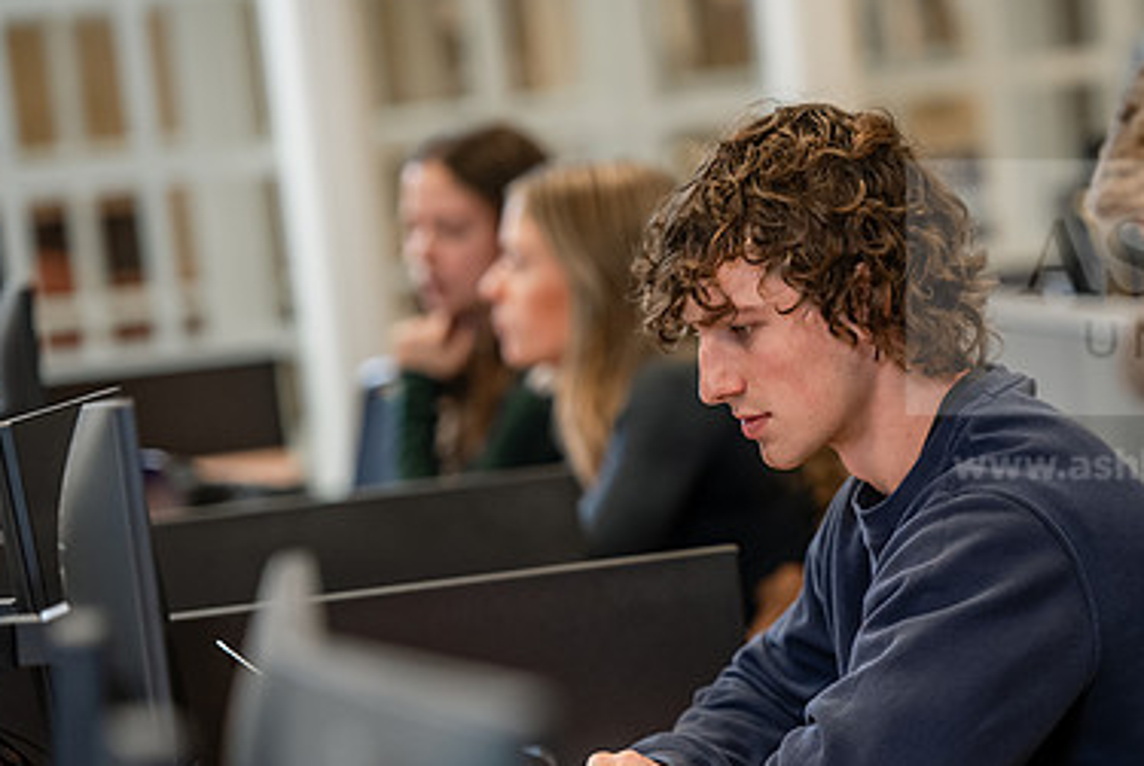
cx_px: 815
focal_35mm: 224
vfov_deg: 6.1
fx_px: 7126
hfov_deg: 9.2
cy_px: 529
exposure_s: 1/160
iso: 1000
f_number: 2.8
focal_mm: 145
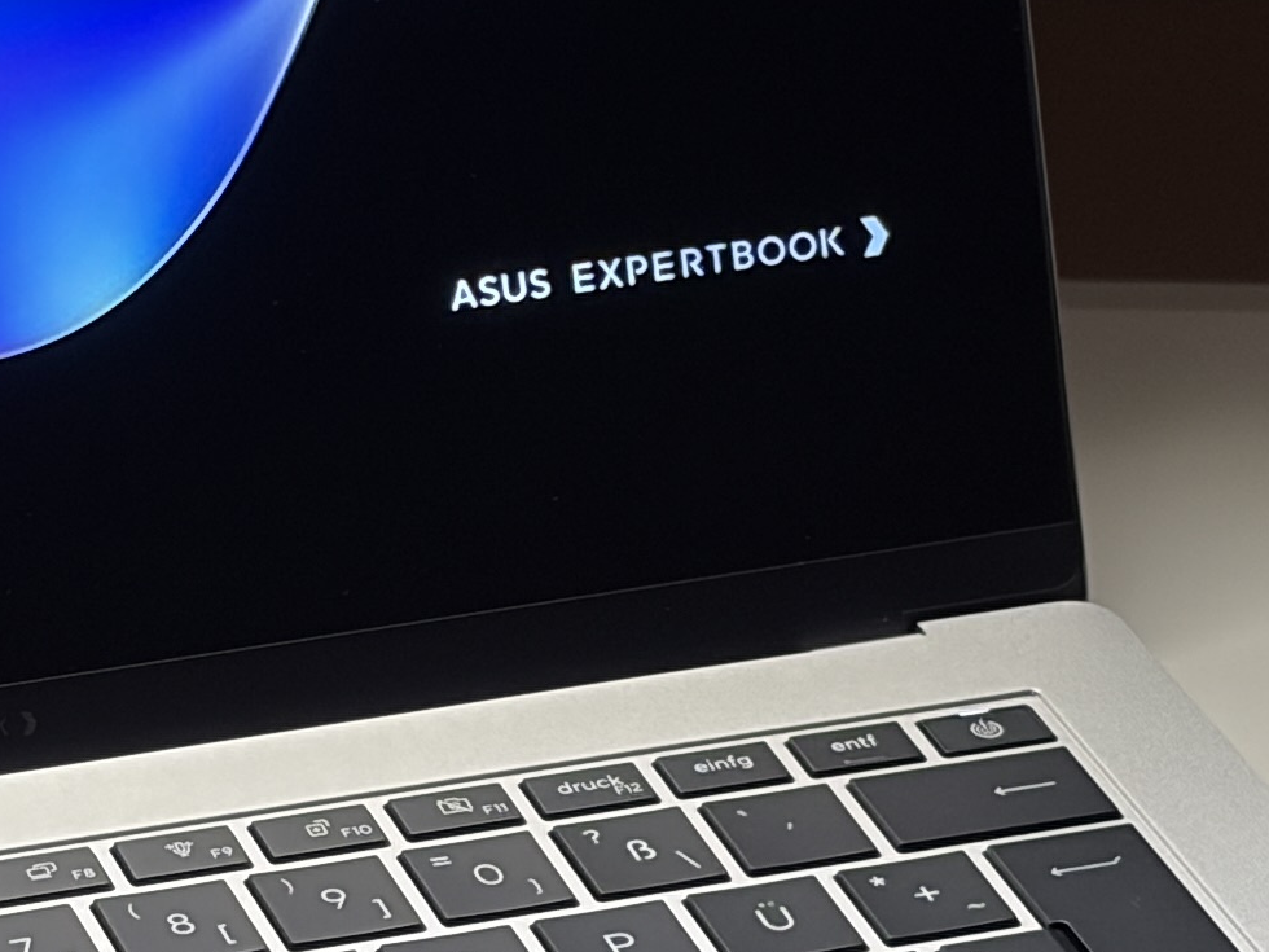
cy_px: 619
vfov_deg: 6.9
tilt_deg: -30.5
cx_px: 89
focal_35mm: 214
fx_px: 7845
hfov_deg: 9.2
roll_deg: -2.4
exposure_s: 1/60
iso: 100
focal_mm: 5.96
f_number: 1.6
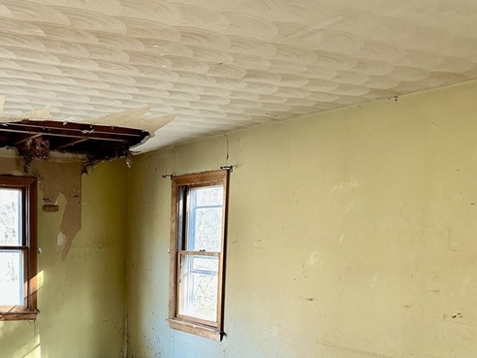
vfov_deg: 27.7
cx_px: 105
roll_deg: -1.1
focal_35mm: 50
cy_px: 341
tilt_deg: -8.7
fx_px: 689
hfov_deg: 37.0
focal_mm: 6.86
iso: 320
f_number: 1.78
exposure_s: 1/60
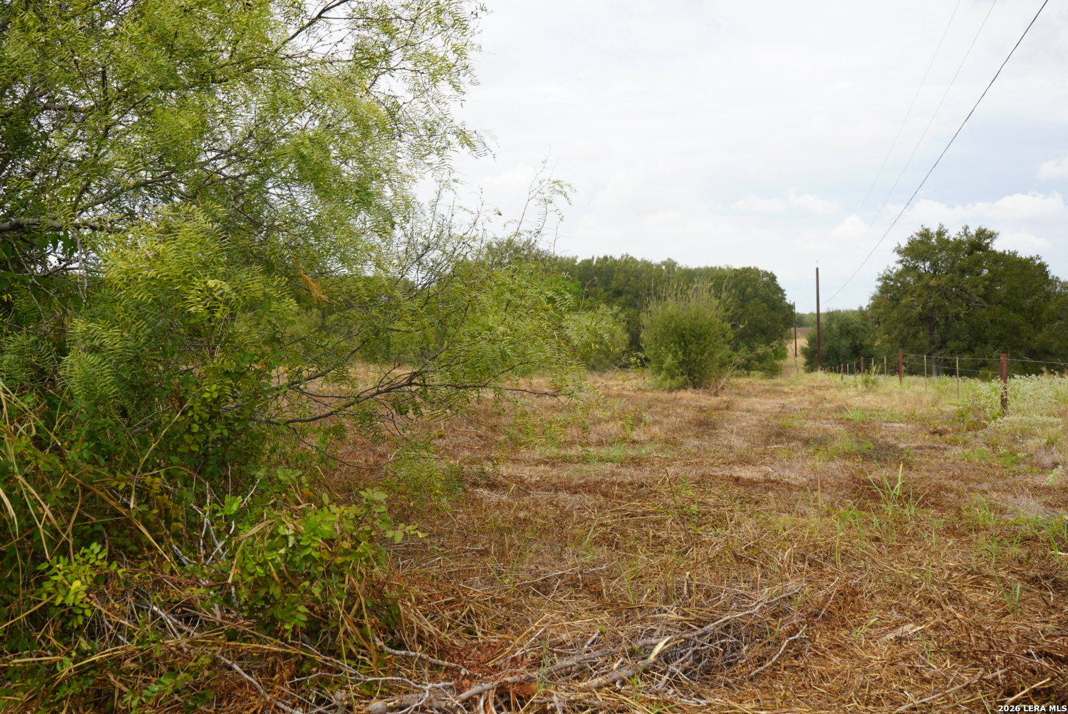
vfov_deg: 36.0
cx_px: 534
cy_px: 357
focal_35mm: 37
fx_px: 1098
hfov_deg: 51.9
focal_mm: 37
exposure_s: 1/125
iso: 100
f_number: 9
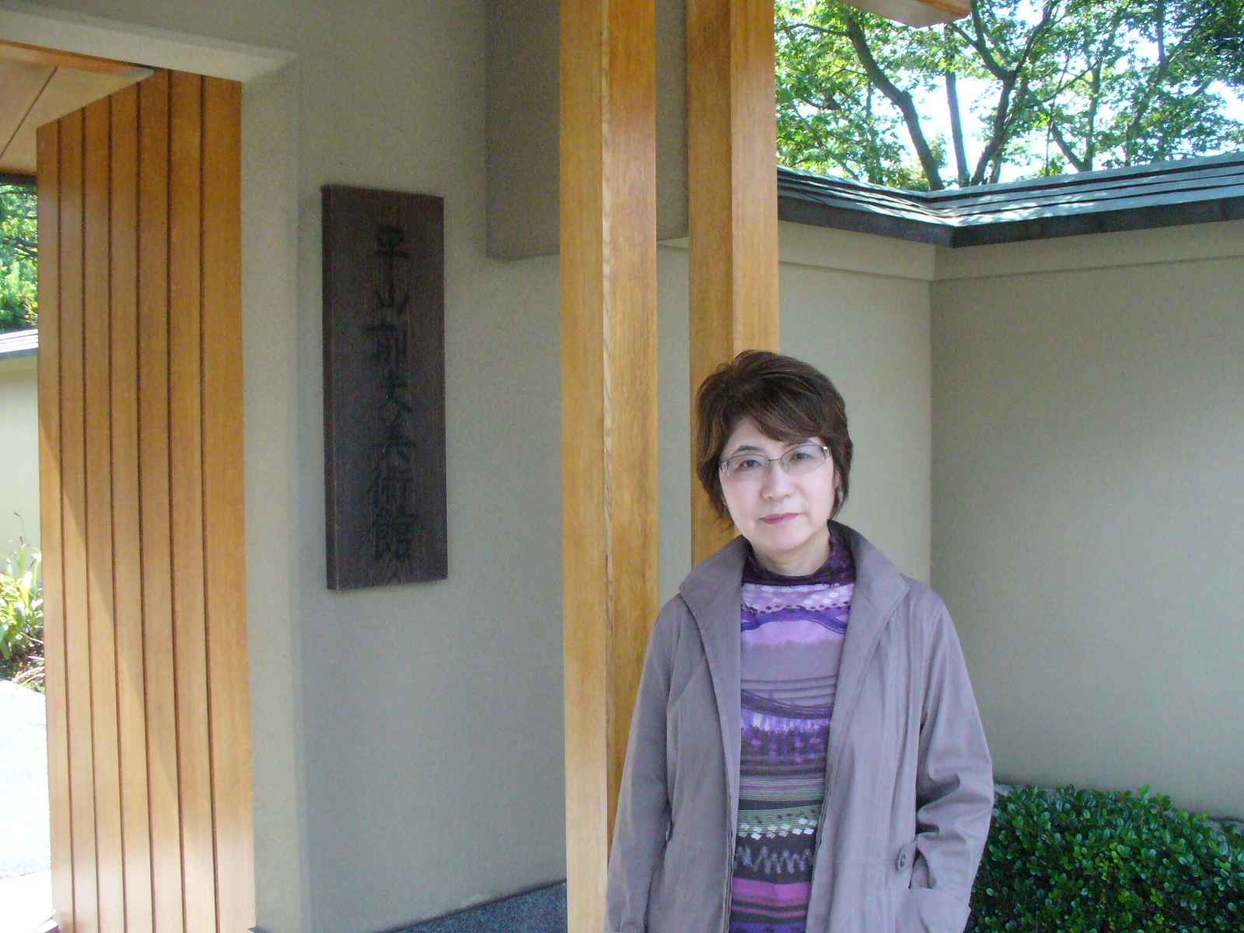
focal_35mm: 37
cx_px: 622
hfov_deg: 50.1
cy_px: 466
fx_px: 1330
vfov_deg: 38.7
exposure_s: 1/1000
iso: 400
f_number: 2.8
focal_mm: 6.1
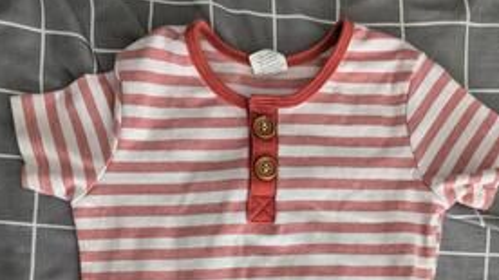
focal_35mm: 36
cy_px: 278
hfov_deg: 55.3
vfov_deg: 30.5
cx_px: 250
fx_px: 476
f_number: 1.85
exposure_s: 1/416
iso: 1447
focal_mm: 6.81
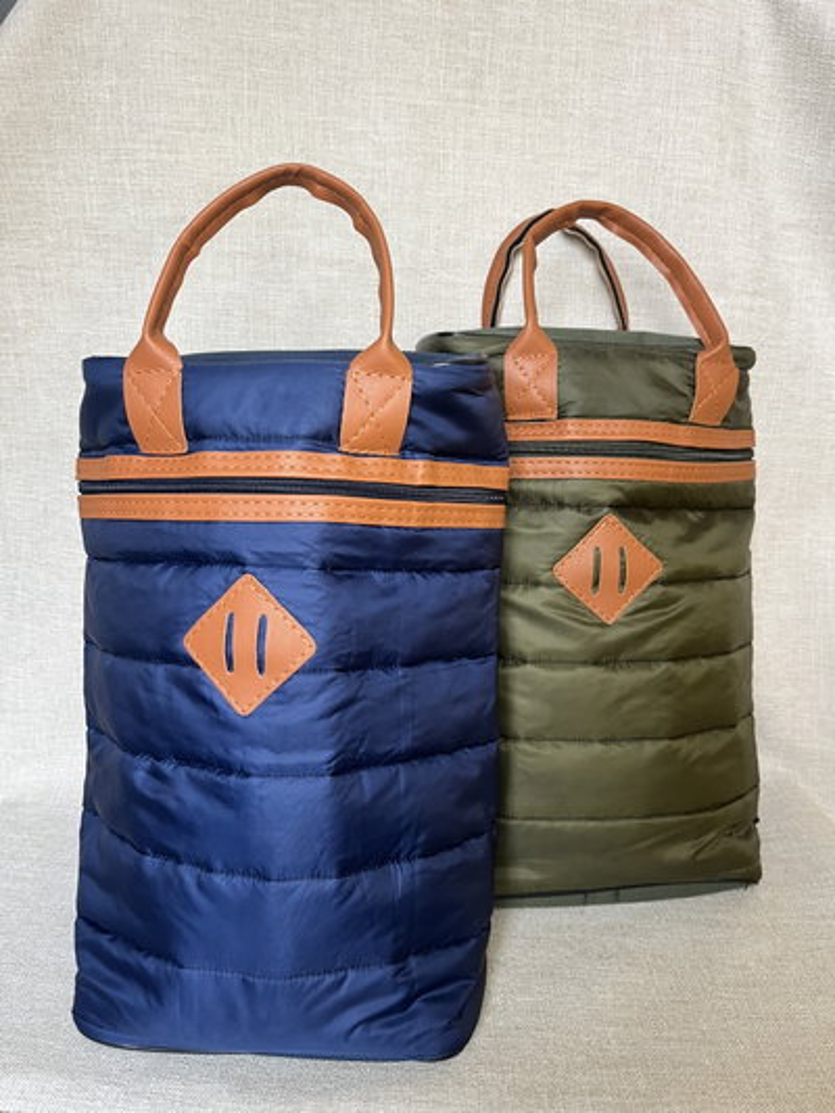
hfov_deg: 53.1
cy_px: 556
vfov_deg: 67.3
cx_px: 418
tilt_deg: -14.6
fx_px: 836
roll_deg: +0.2
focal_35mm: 26
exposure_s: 1/92
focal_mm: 5.1
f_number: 1.6
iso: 125
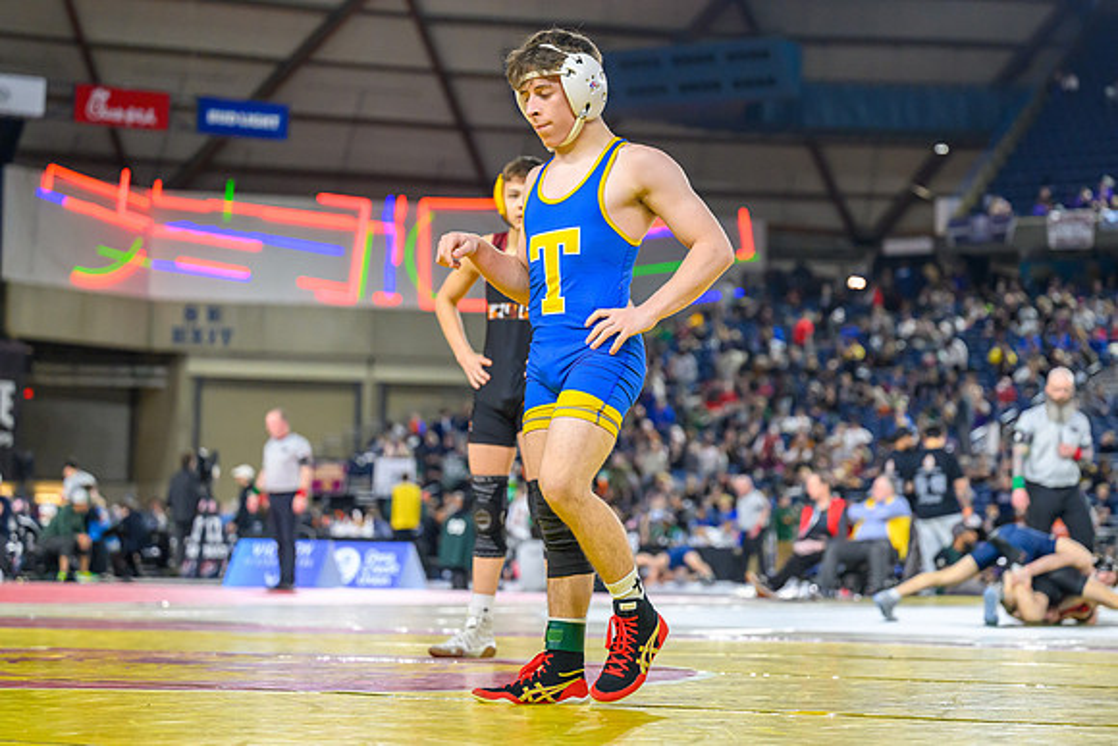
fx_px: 2823
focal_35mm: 91
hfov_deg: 22.4
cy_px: 332
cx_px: 643
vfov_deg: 15.1
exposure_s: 1/800
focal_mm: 70
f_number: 2.8
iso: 2500
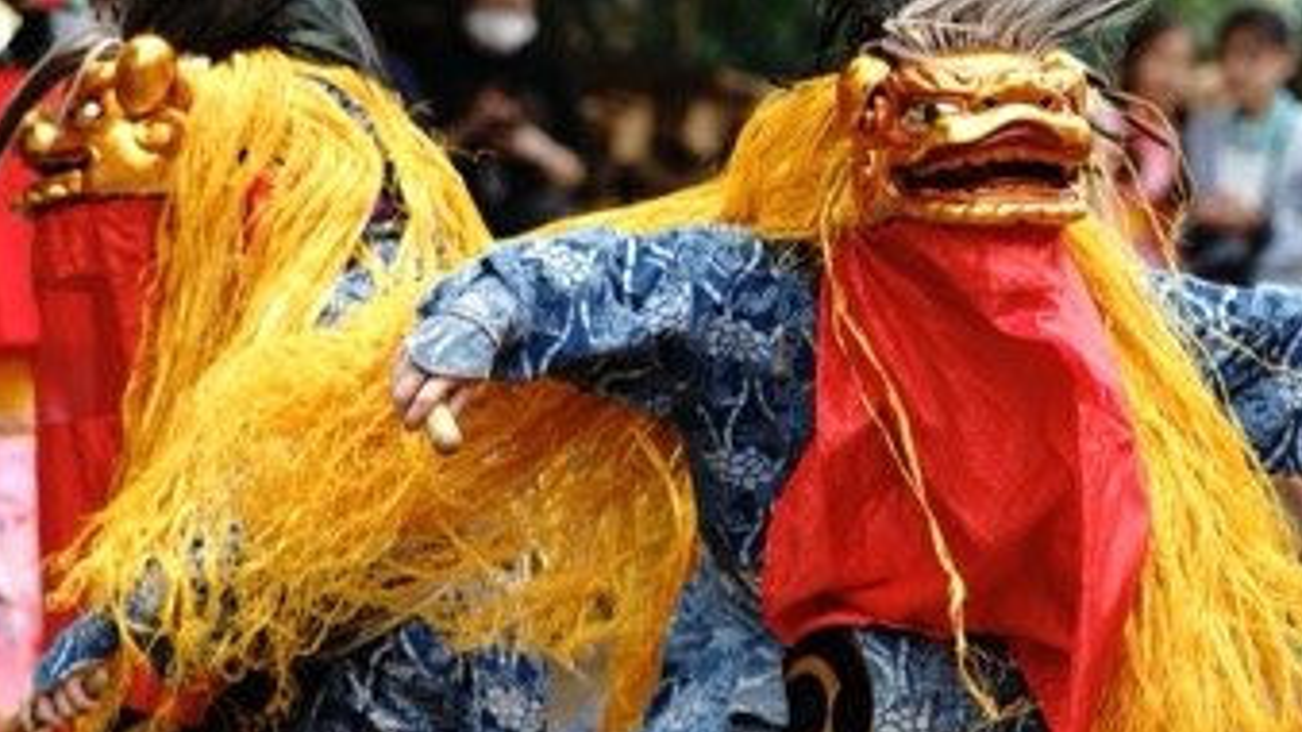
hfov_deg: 10.7
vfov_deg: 6.0
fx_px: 6938
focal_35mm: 201
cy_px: 150
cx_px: 628
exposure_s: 1/1000
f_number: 2.8
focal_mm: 135
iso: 200
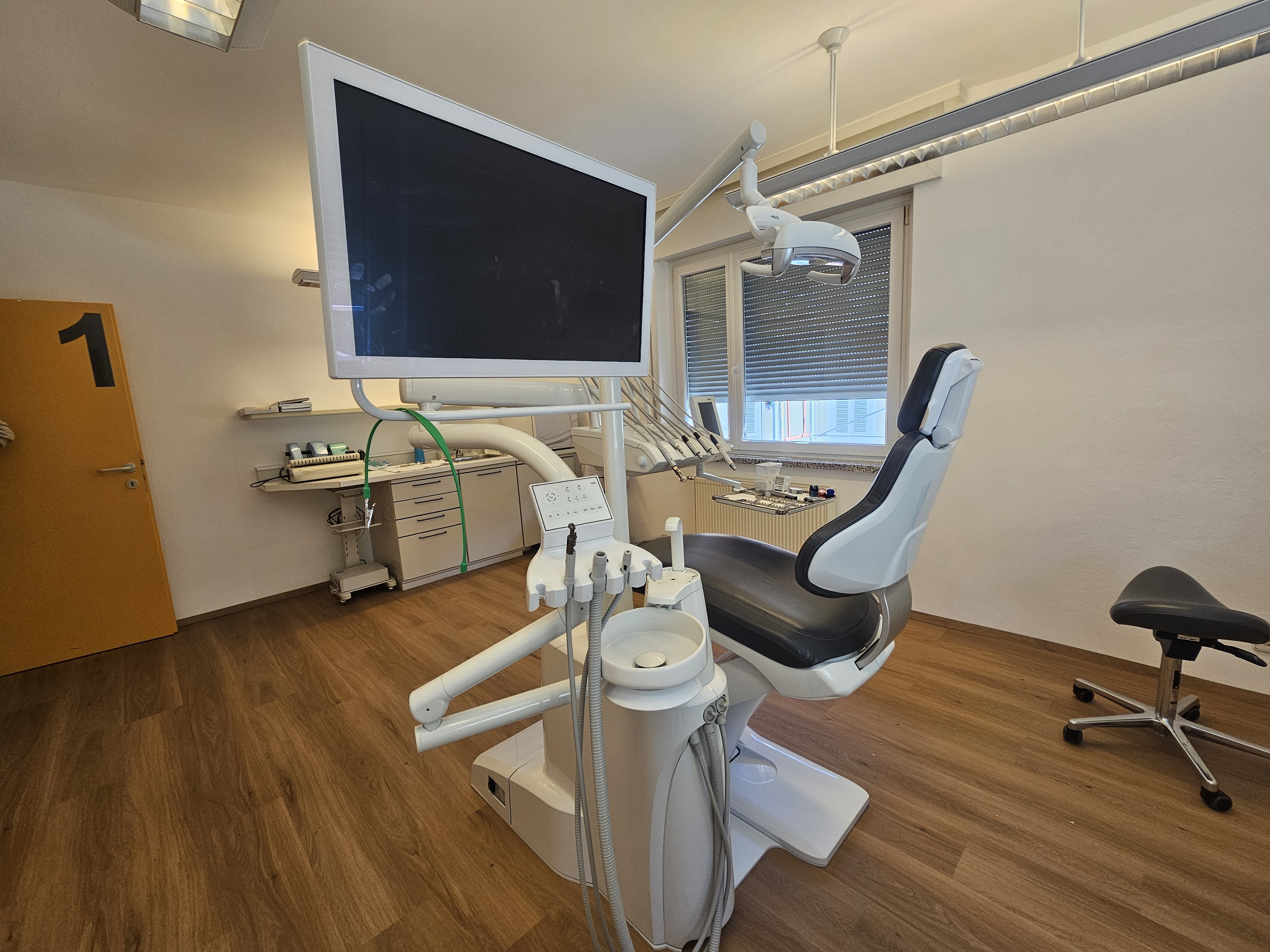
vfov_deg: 89.9
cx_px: 635
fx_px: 477
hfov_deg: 106.2
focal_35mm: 13
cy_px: 476
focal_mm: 2.2
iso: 64
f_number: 2.2
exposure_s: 1/50
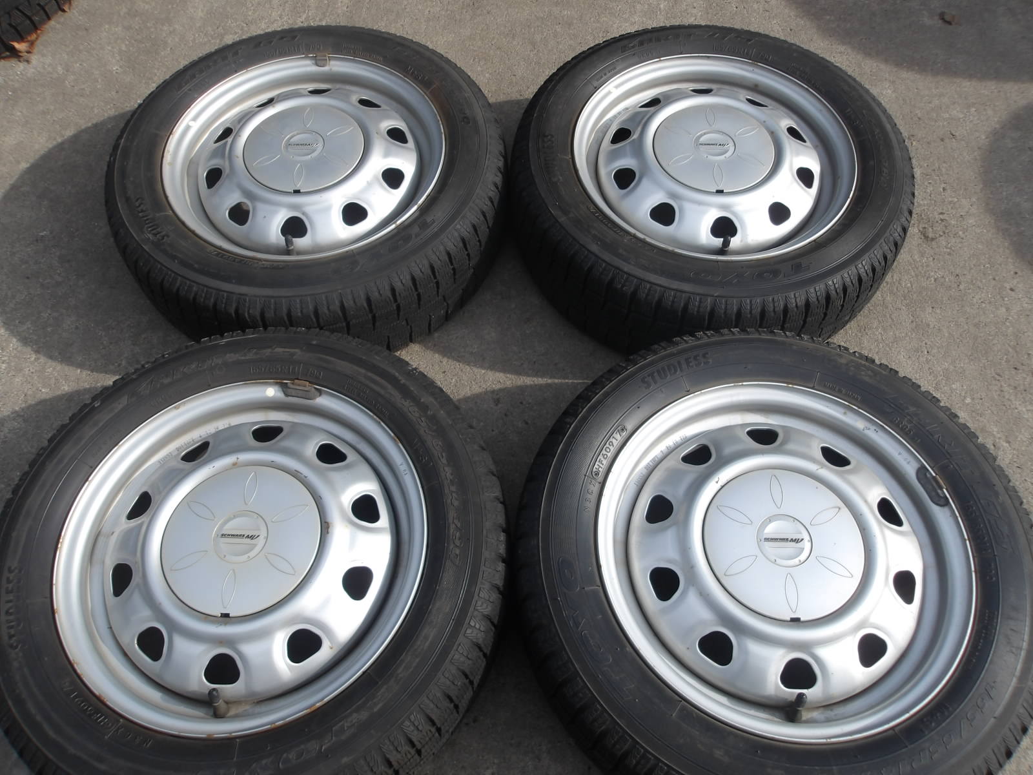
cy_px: 388
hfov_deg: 65.3
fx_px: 806
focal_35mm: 27
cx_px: 516
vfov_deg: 51.4
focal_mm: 4.9
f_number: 3
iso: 100
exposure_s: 1/739
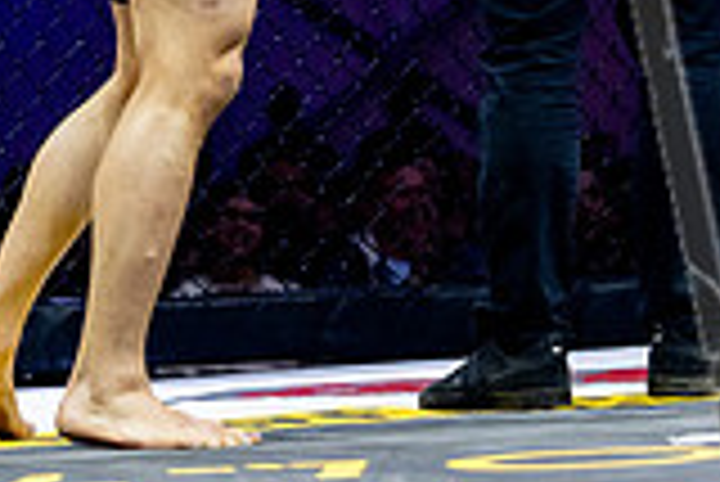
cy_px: -259
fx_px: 5064
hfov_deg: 8.1
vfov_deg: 5.4
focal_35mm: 253
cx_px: 585
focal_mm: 70
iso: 3200
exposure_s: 1/1250
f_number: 2.8
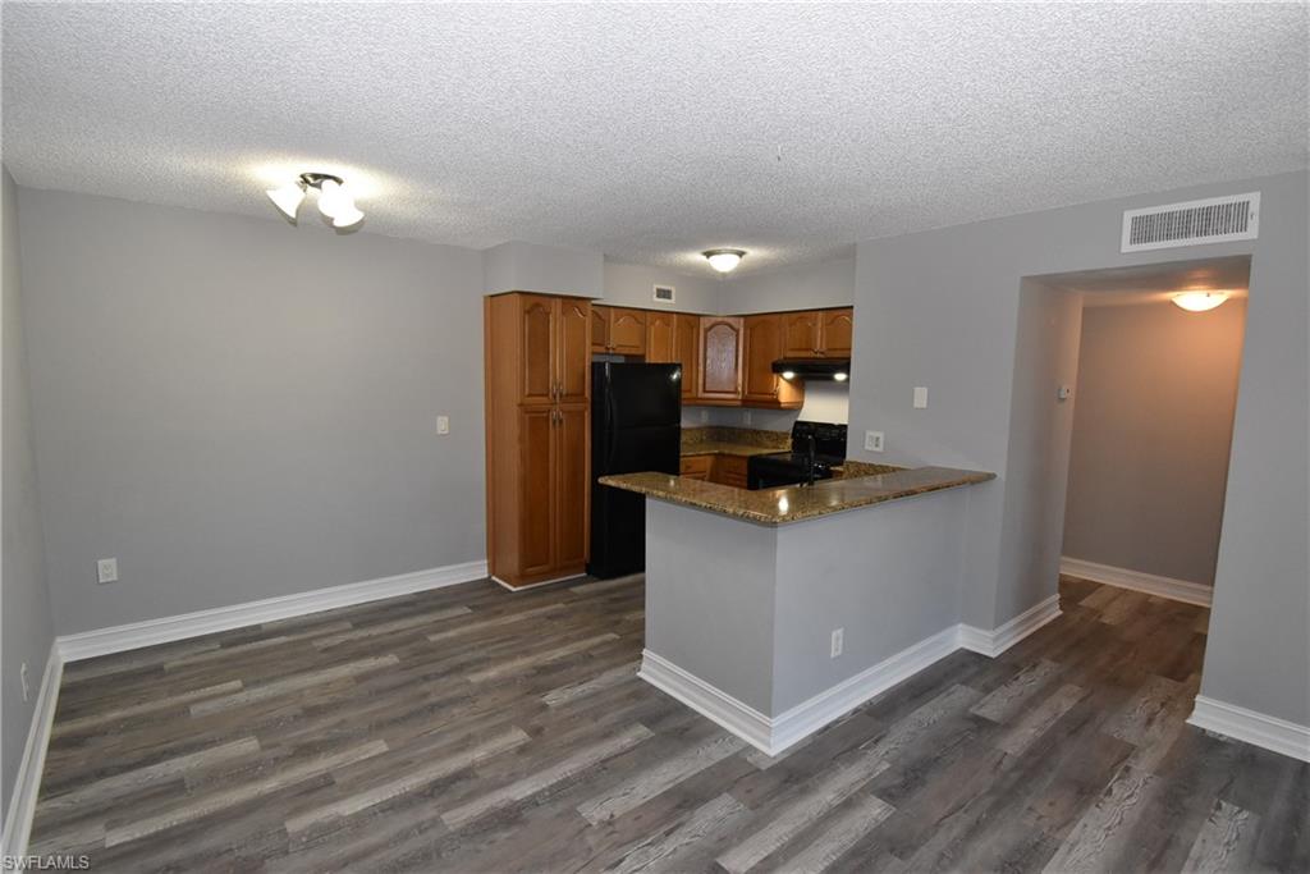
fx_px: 600
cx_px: 655
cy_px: 437
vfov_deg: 72.1
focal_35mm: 16
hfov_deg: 95.0
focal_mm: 11
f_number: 8
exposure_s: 1/100
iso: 1600
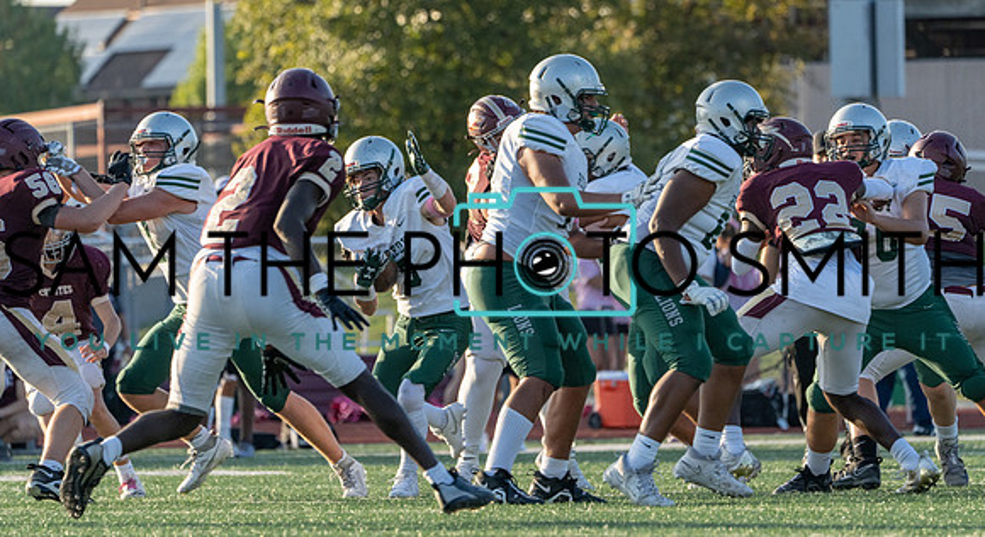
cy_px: 255
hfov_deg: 4.8
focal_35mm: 450
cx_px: 510
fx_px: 11659
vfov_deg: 2.6
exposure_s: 1/1250
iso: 1600
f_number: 8
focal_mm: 400
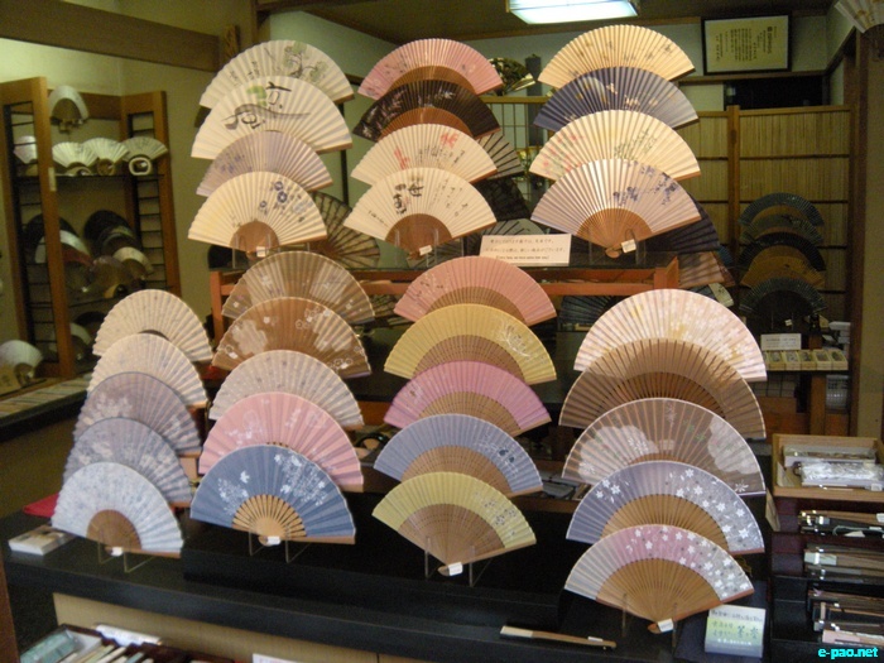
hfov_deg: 52.6
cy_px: 332
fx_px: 894
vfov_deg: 40.7
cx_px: 442
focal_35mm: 35
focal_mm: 5.9
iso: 363
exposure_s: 1/60
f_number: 3.8
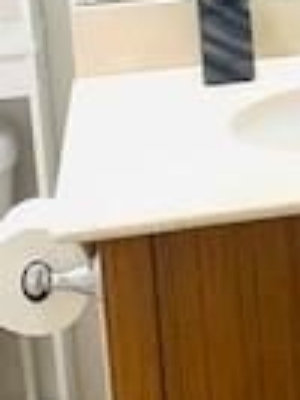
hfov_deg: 11.5
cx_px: 408
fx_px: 1442
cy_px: -90
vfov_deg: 15.2
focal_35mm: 125
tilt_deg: -11.8
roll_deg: +2.8
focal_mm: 4.2
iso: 64
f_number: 1.6
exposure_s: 1/120
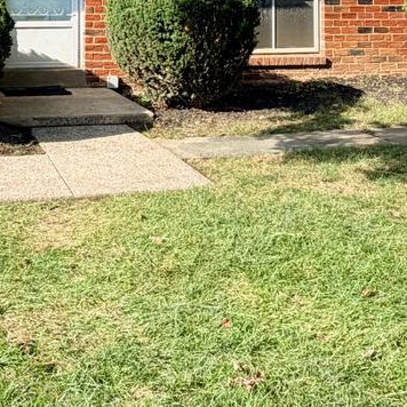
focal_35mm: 50
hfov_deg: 31.9
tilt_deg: +1.5
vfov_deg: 30.1
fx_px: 665
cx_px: 21
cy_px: -54
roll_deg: +0.2
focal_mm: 2.22
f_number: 2.2
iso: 40
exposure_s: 1/531
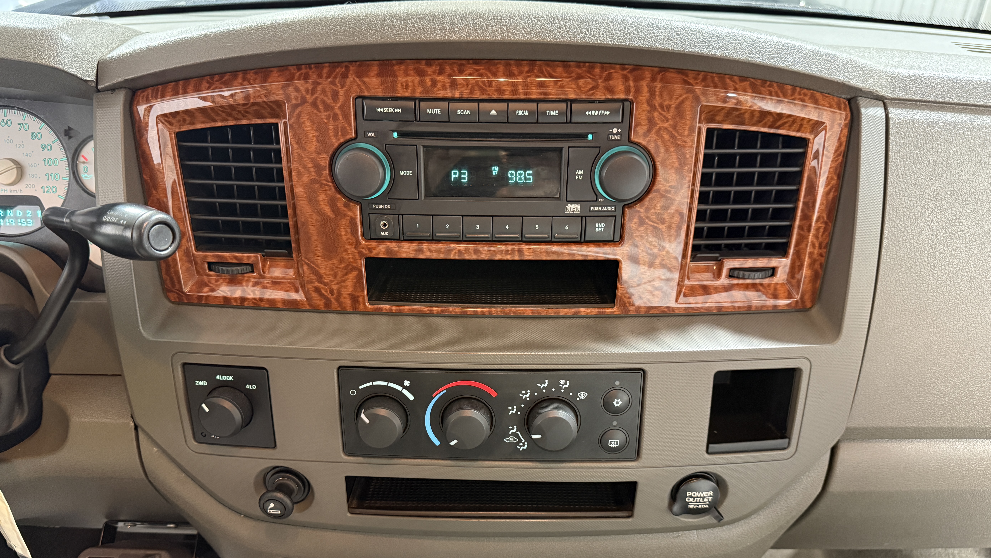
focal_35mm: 27
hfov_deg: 69.9
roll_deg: +0.1
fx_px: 710
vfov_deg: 42.8
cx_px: 494
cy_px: 324
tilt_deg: -27.3
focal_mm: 6.76
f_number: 1.78
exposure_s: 1/40
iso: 800
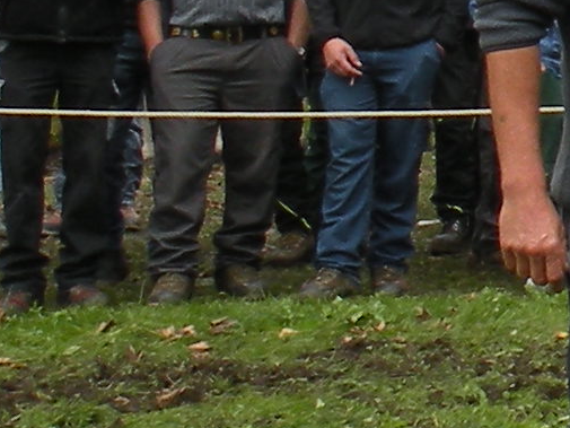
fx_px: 3212
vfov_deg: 7.4
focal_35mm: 195
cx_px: 1510
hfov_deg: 8.9
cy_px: -329
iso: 64
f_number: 4.5
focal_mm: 4.7
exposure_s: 1/126
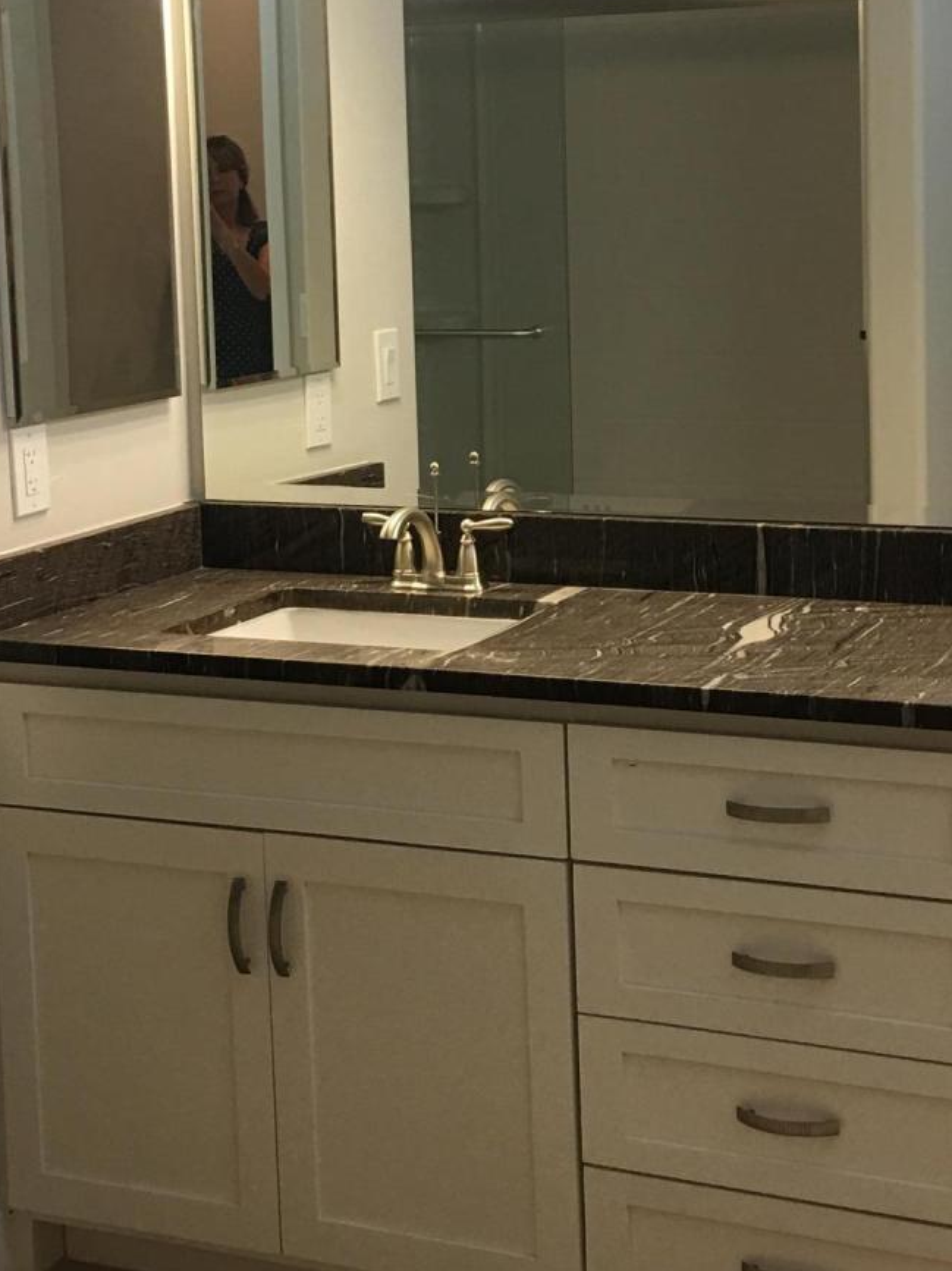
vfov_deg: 28.8
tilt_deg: -4.1
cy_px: 417
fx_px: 2458
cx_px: 506
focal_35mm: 67
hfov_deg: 21.9
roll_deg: +1.1
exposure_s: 1/30
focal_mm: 4.15
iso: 32
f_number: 2.2
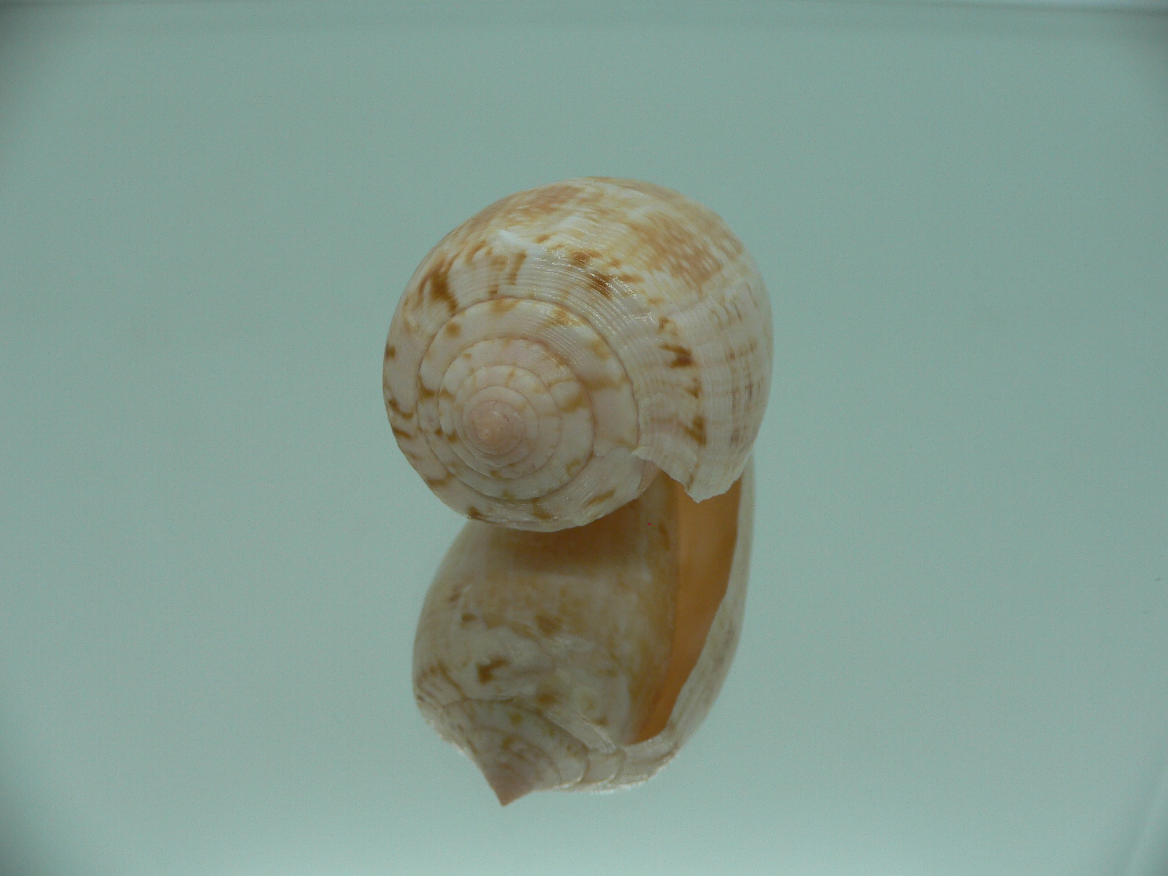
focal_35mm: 35
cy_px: 438
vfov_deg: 40.7
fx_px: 1181
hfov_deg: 52.6
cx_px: 584
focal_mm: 4.6
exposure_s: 1/80
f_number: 2.8
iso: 80
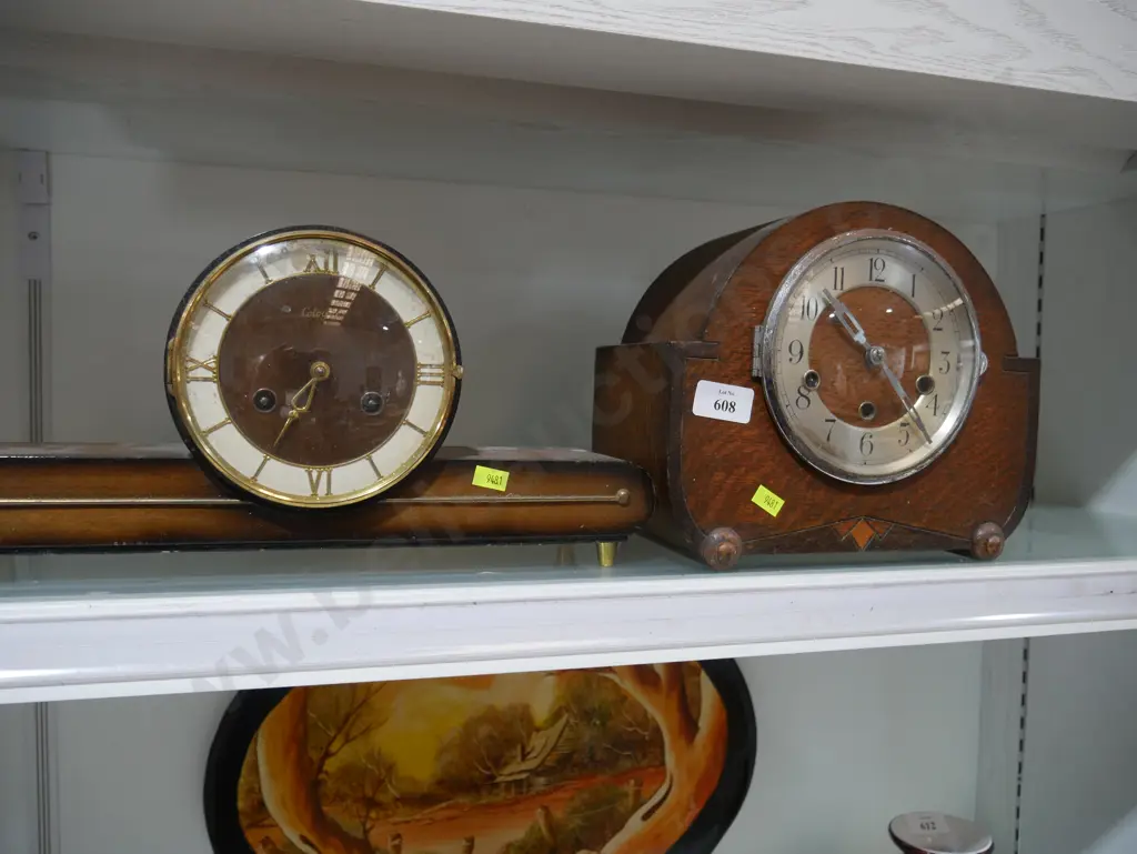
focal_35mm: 28
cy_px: 427
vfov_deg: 49.8
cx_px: 568
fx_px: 920
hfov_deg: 63.4
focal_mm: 14
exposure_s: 1/60
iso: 400
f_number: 3.5
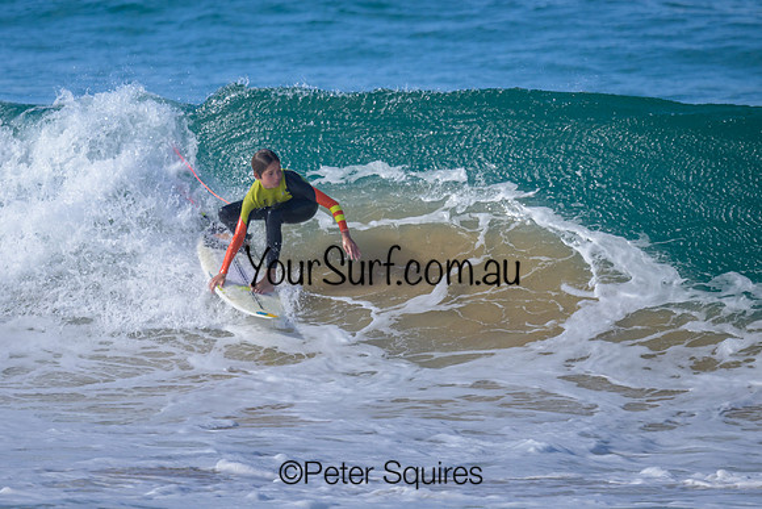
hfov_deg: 1.9
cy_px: 165
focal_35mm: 1099
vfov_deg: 1.3
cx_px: 293
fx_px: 23259
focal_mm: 800
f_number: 6.3
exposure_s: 1/2000
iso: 500
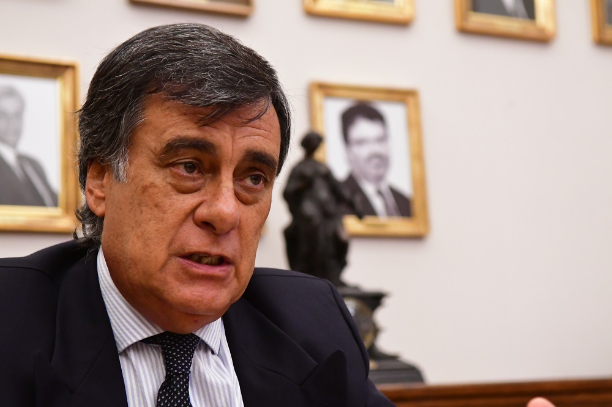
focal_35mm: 82
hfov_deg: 24.6
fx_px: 1402
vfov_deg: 16.5
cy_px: 204
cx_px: 306
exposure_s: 1/160
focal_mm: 55
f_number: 4.5
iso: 5000
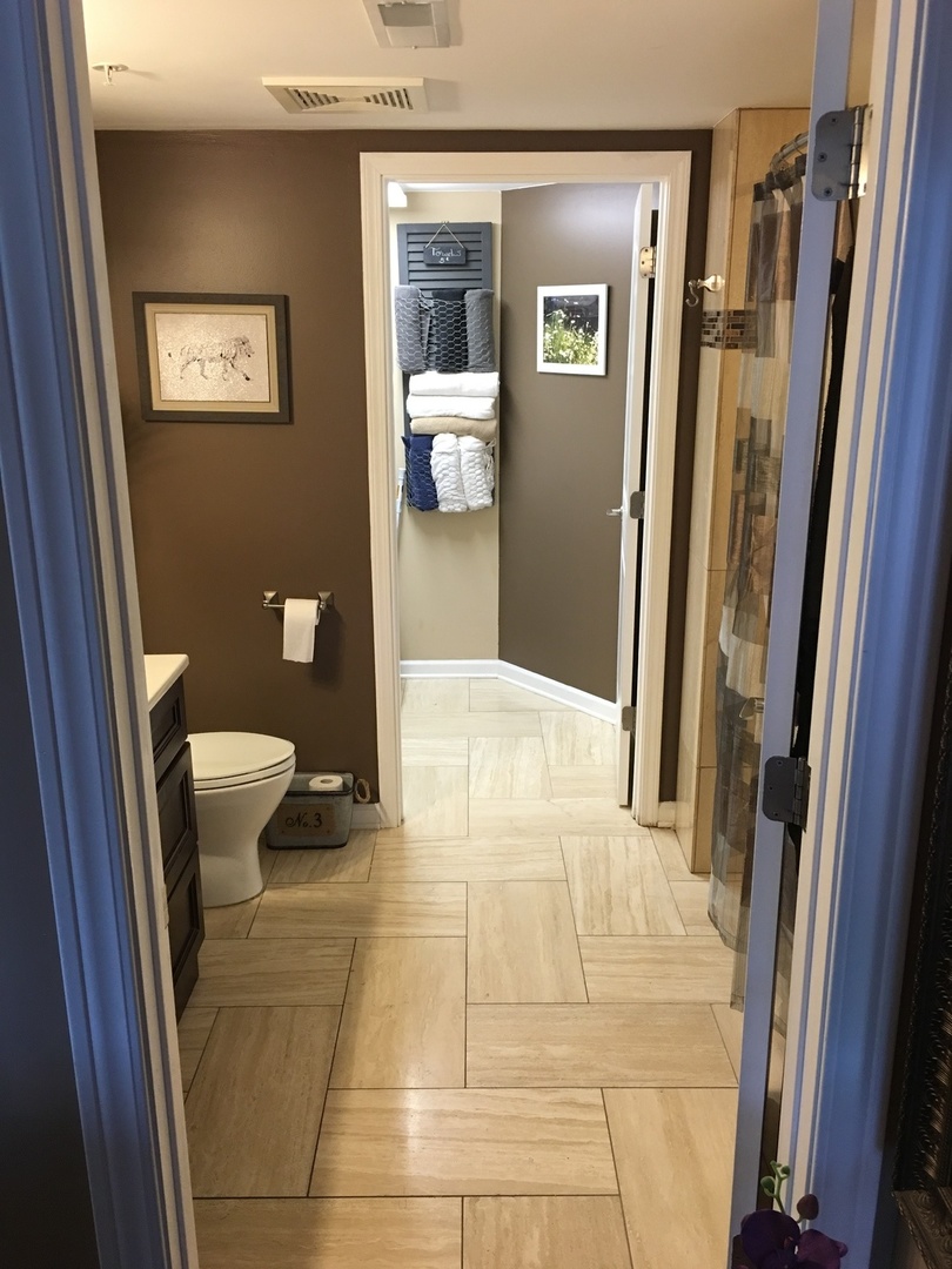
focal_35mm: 29
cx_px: 476
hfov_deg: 48.2
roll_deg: -0.6
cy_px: 634
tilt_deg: -16.1
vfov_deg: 61.7
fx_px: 1063
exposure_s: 1/15
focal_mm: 4.15
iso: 64
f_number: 2.2
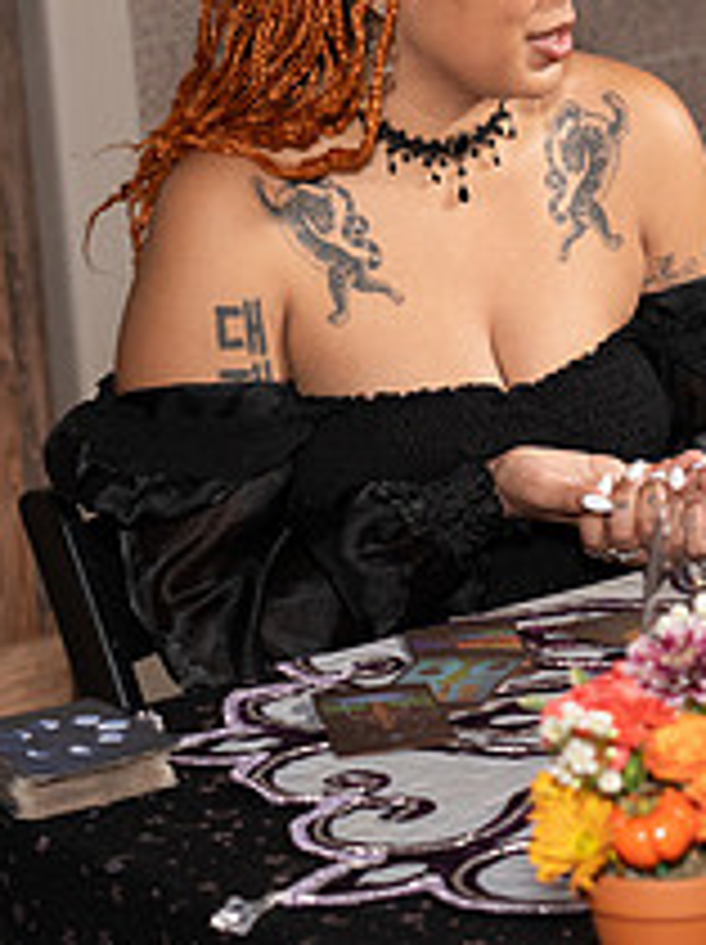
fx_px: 4060
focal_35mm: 149
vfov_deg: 13.3
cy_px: 403
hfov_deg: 9.8
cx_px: 899
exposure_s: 1/125
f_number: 4
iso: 1250
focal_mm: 56
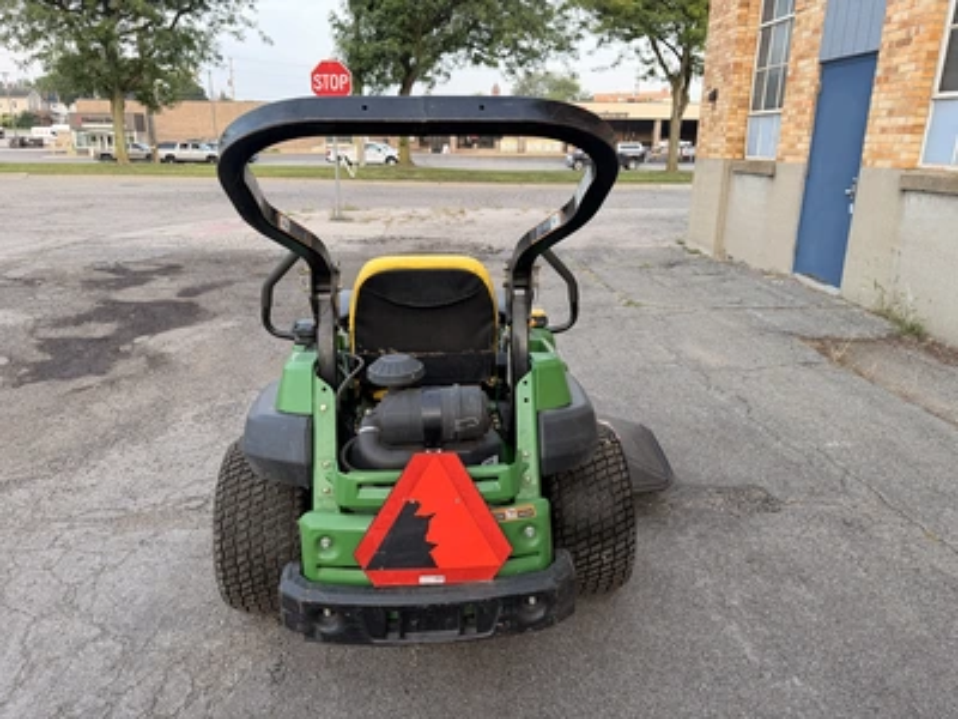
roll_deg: +1.4
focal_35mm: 24
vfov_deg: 56.8
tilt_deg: -11.2
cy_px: 360
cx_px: 479
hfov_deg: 71.6
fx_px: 664
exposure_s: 1/246
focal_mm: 6.76
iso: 64
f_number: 1.78
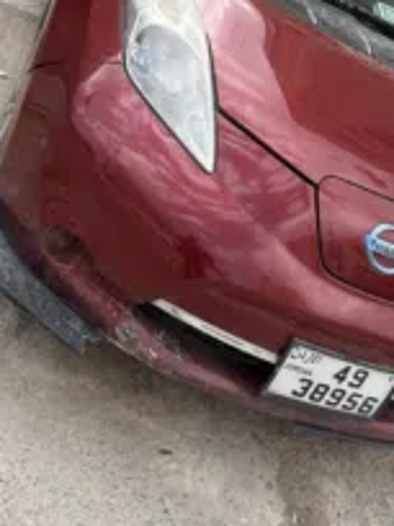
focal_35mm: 47
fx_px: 713
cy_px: 132
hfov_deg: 30.8
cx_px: 239
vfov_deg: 39.3
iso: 80
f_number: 1.78
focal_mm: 6.86
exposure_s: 1/1916
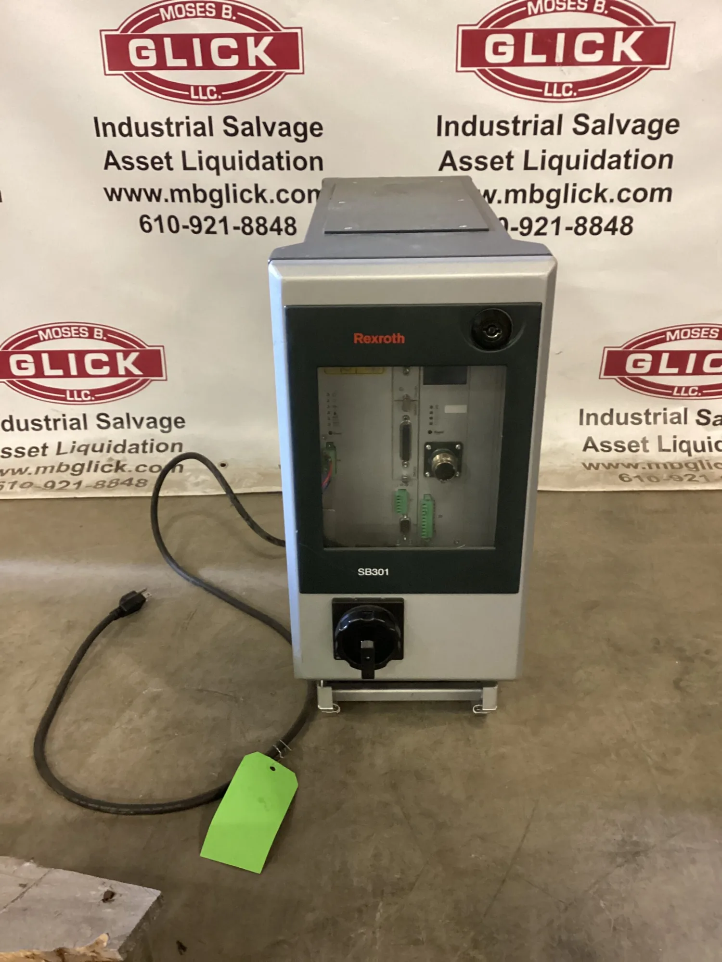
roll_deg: +3.0
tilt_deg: -25.6
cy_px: 481
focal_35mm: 31
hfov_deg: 45.4
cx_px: 361
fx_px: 862
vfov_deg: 58.4
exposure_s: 1/25
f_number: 2.4
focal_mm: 3.3
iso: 640
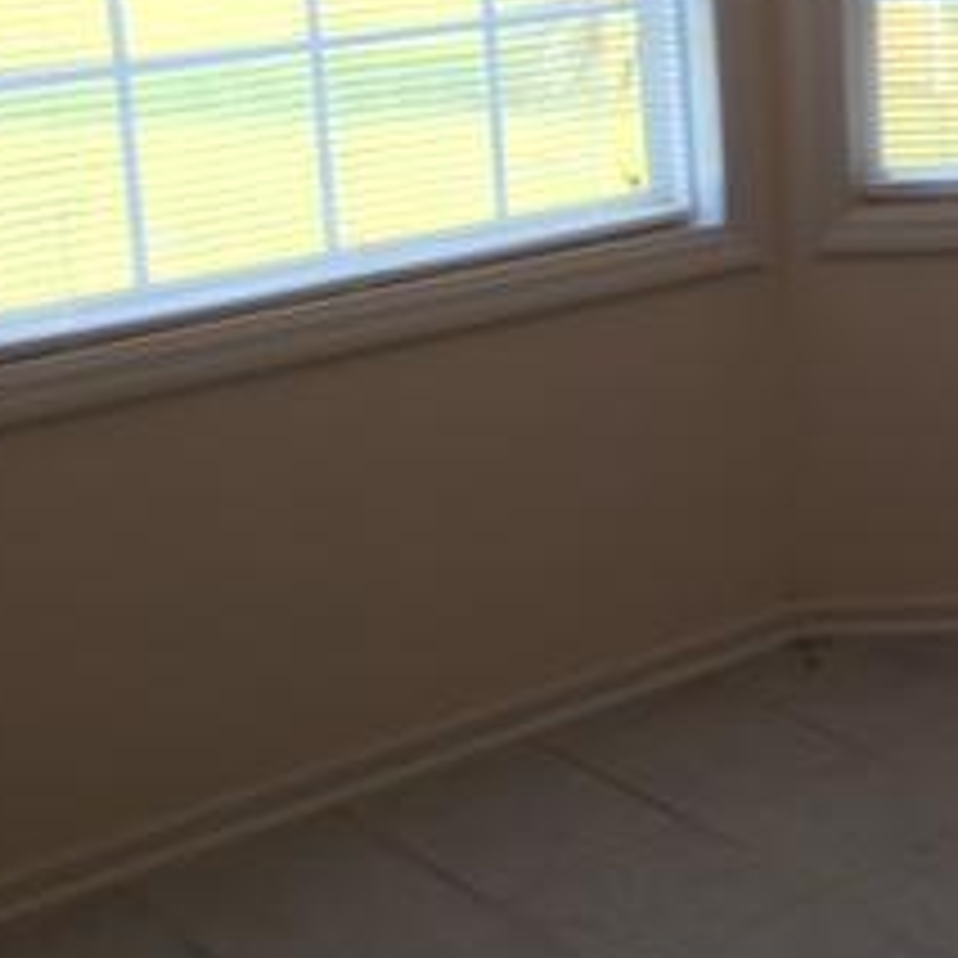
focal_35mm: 77
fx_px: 2411
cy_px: 148
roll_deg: +1.4
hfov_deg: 21.2
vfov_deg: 22.1
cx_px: 1084
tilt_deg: -10.3
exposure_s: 1/30
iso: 32
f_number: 2.2
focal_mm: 4.15
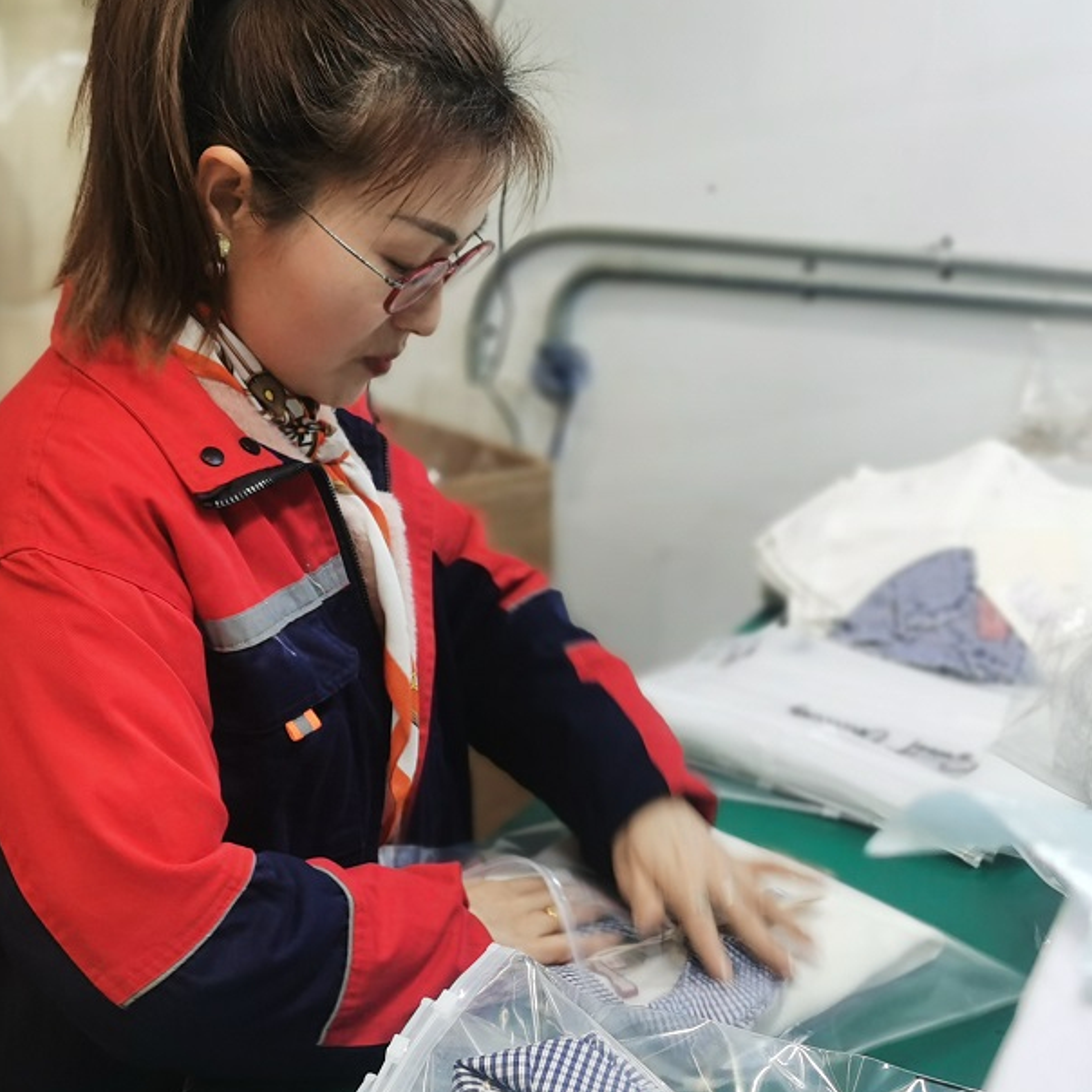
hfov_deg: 34.5
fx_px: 1749
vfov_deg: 34.7
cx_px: 419
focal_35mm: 49
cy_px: 570
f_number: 1.8
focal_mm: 5.58
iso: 125
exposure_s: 1/50
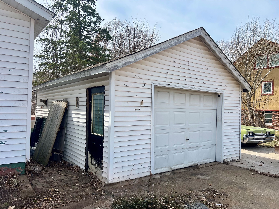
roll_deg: -1.5
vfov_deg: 53.1
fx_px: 210
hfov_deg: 67.3
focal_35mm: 26
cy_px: 104
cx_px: 140
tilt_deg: +0.7
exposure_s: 1/3968
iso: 50
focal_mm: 5.7
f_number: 1.5
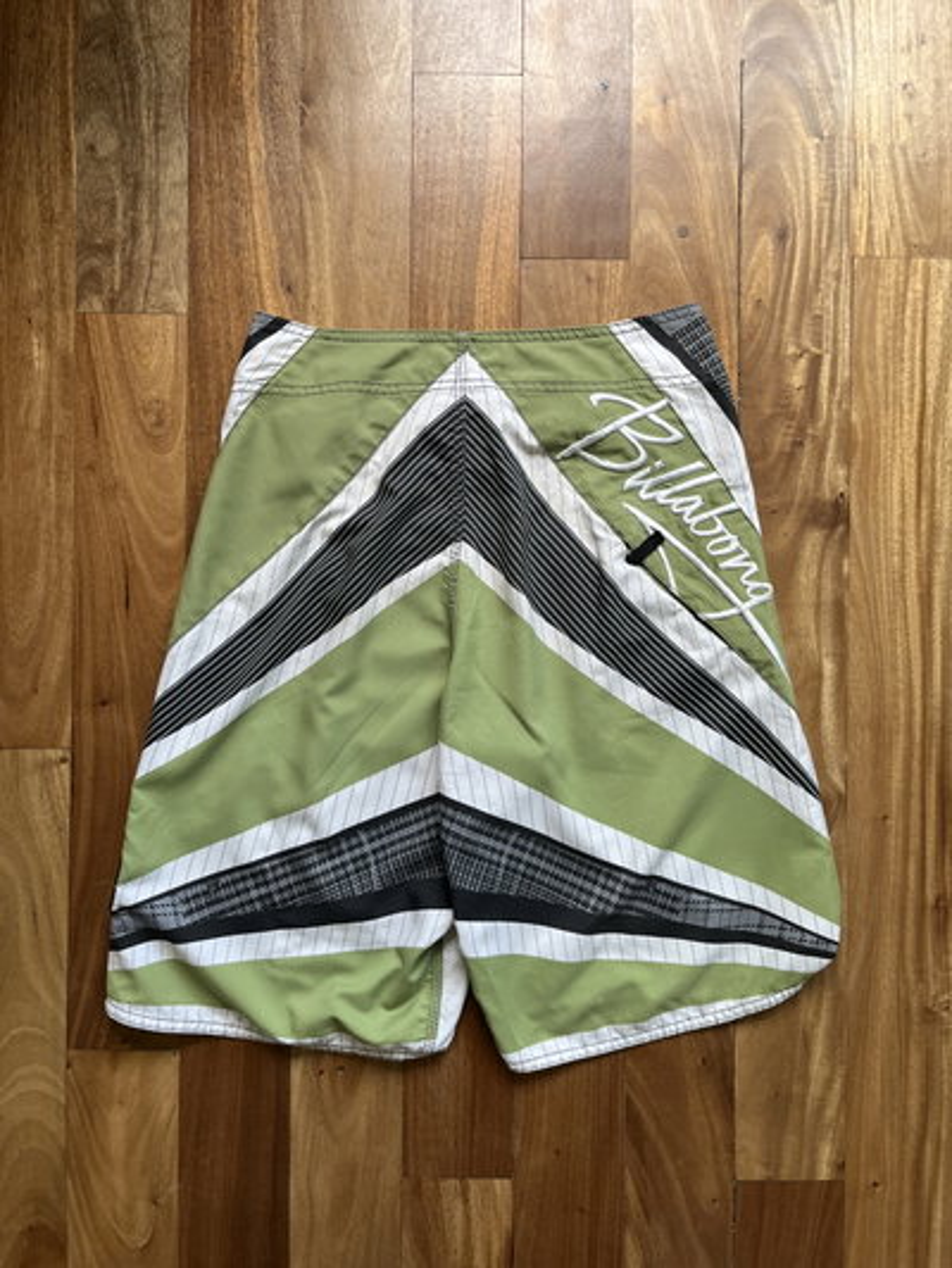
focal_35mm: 26
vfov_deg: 67.3
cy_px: 634
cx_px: 476
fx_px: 953
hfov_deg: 53.1
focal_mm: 5.1
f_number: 1.6
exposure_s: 1/121
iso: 80
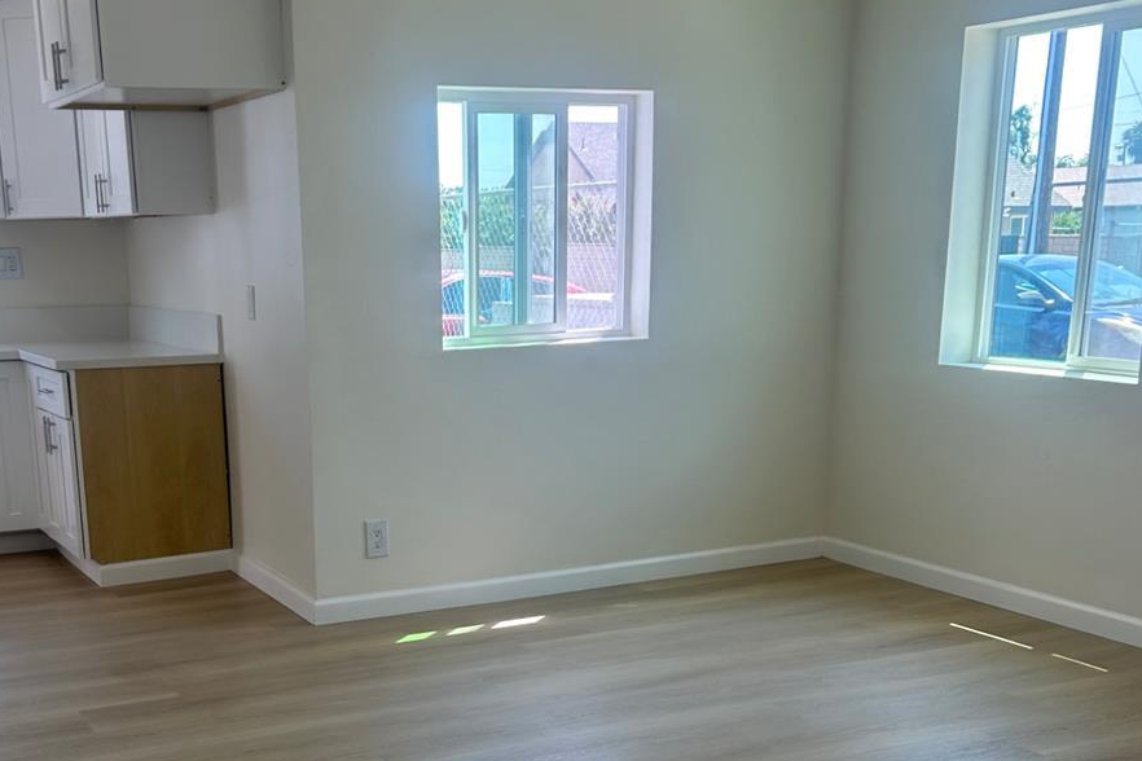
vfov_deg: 28.5
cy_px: 629
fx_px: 1459
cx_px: 455
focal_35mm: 46
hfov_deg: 42.5
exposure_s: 1/260
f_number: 1.5
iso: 50
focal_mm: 5.7
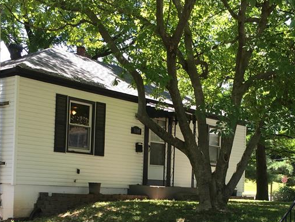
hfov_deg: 33.2
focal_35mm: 58
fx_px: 494
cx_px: 168
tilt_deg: +0.7
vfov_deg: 24.8
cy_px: 182
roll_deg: -3.0
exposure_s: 1/158
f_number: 2.2
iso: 25
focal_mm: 4.15
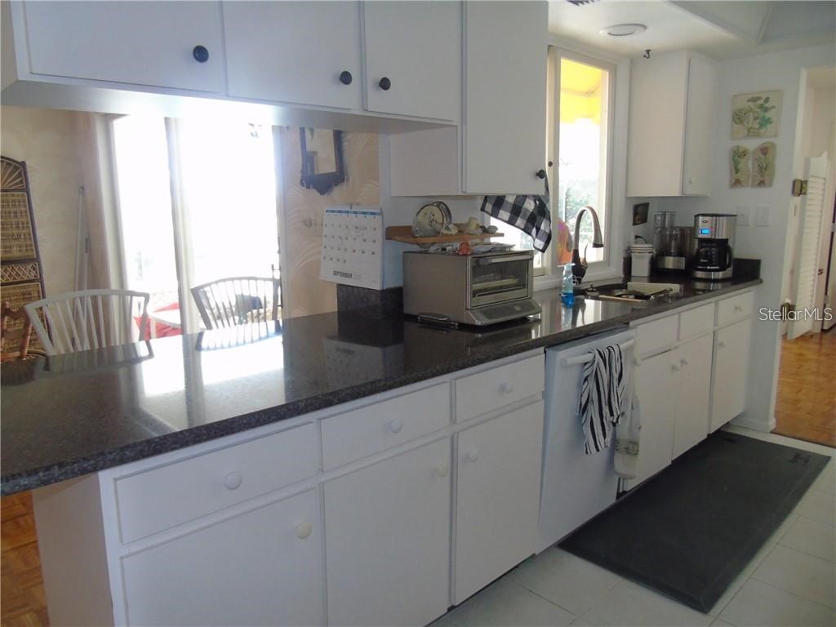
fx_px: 604
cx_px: 418
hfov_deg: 69.4
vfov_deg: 54.9
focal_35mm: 25
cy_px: 314
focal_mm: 4.4
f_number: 3.4
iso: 400
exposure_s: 1/30
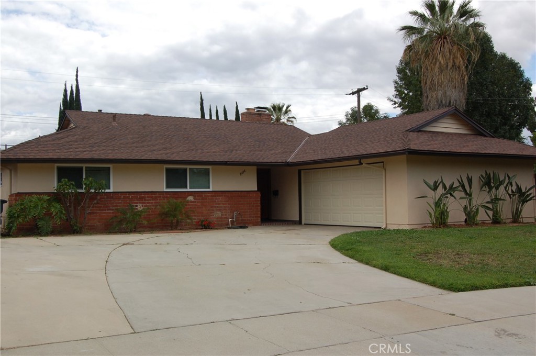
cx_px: 268
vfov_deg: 36.8
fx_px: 535
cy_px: 178
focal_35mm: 36
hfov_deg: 53.2
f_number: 9
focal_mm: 24
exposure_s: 1/320
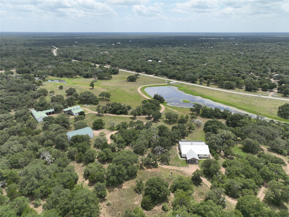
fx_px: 200
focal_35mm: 24
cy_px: 108
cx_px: 144
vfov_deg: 56.8
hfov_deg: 71.6
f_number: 2.8
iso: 140
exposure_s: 1/2000
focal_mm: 12.29
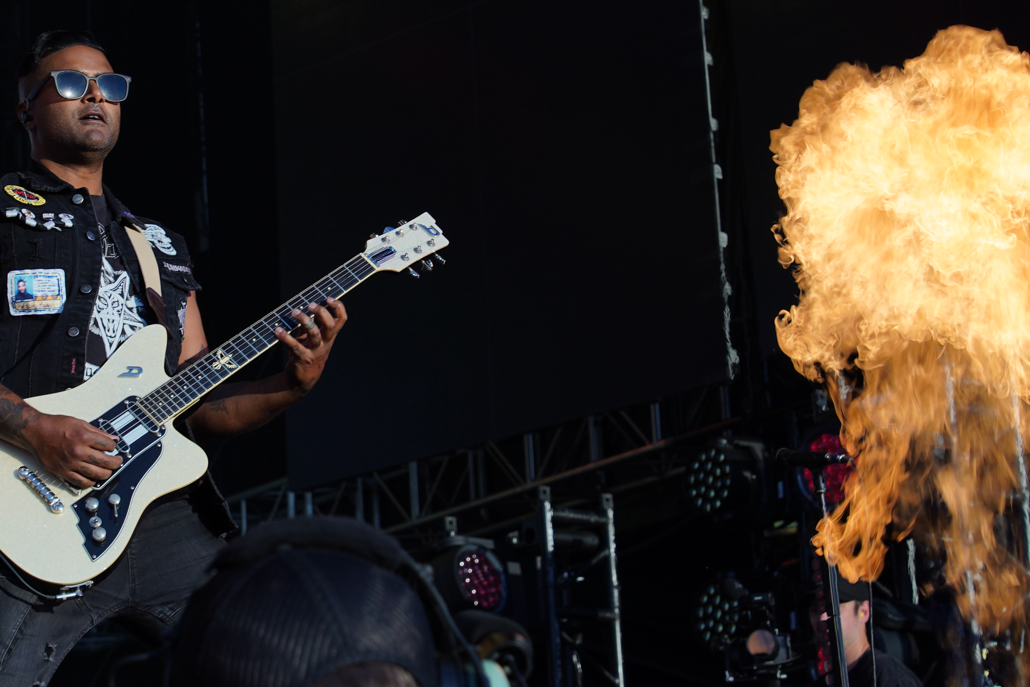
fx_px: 2947
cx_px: 362
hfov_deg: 19.8
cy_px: 339
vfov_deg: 13.3
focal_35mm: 103
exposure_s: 1/400
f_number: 6.3
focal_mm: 57
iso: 100
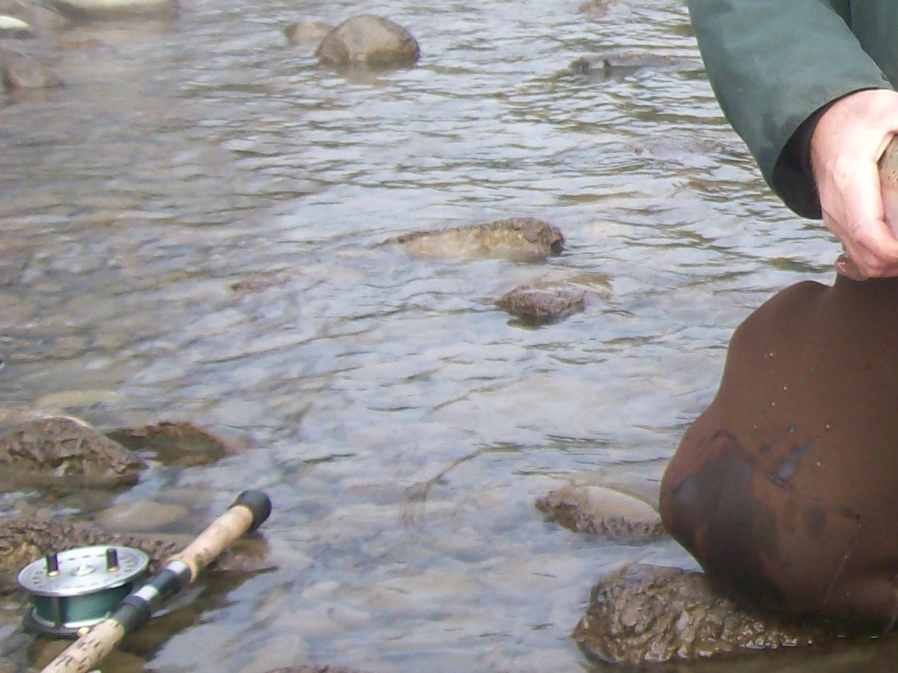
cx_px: 1151
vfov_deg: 16.1
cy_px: -13
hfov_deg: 20.1
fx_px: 2335
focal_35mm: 90
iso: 80
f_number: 2.8
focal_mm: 5.8
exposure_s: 1/97.5
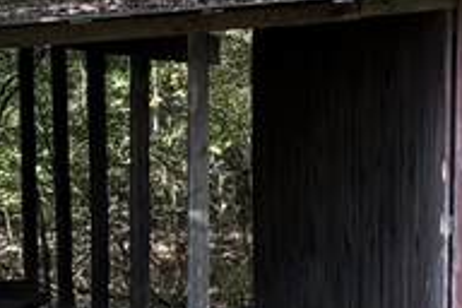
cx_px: 650
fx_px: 2130
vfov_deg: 8.2
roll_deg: -1.0
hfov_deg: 11.9
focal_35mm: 166
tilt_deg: -8.2
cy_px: 339
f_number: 1.78
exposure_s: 1/473
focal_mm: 6.76
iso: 80
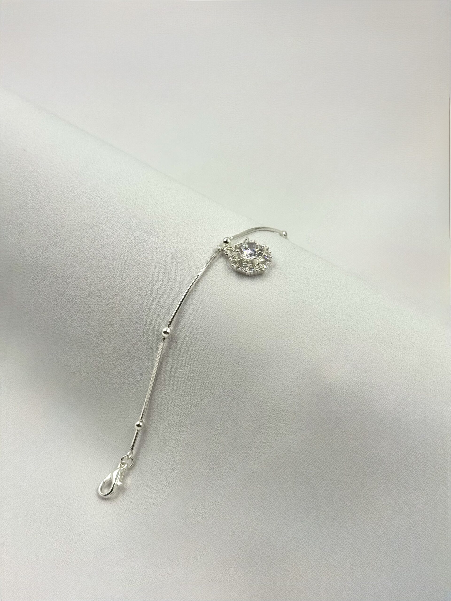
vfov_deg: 39.7
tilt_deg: -43.6
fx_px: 834
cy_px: 300
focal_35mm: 48
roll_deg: -4.1
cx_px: 226
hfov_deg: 30.3
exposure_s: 1/854
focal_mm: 6.76
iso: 64
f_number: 1.78
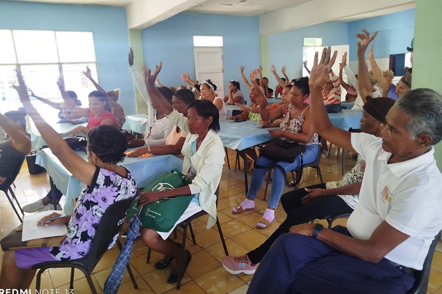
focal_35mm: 26
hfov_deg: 69.4
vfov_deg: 49.5
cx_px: 214
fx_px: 319
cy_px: 138
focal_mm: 5.31
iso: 160
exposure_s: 1/33
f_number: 1.7
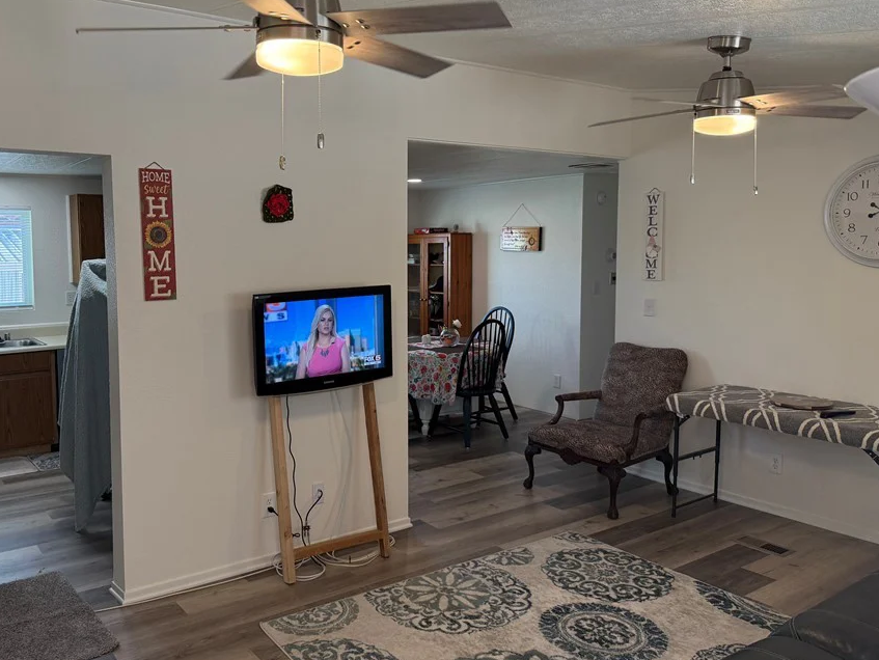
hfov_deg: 61.2
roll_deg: -0.1
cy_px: 294
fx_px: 737
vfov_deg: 48.2
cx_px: 359
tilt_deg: -4.0
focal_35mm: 29
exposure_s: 1/170
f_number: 1.78
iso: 200
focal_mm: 6.76
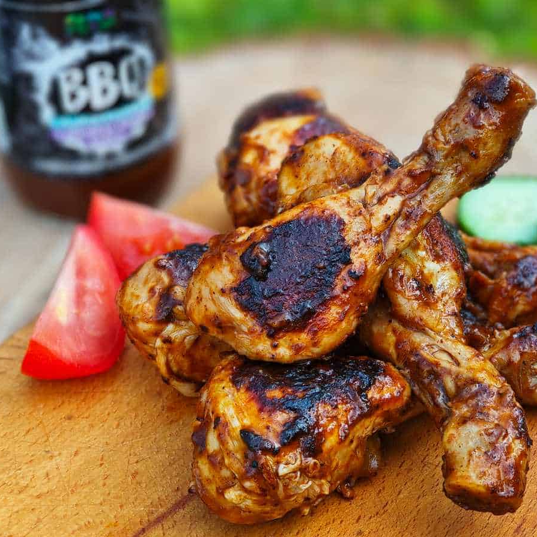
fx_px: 1562
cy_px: 270
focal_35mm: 89
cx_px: 297
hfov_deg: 19.5
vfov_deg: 19.5
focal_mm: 7.06
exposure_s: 1/169
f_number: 2
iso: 50
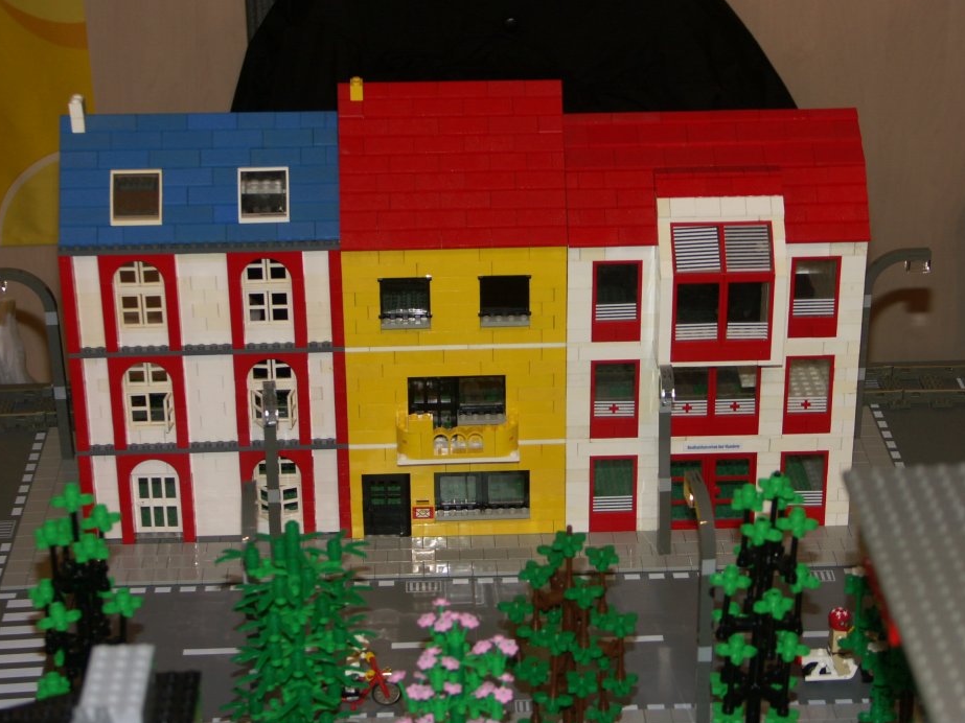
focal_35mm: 81
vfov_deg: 18.2
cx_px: 526
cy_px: 351
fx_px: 2258
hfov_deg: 24.1
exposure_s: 1/60
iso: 100
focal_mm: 18.69
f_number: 3.2
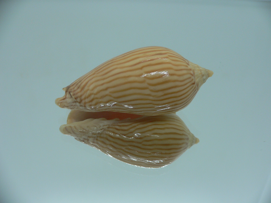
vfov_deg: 40.7
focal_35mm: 35
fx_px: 274
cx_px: 136
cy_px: 102
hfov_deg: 52.6
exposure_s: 1/60
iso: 80
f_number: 2.8
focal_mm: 4.6
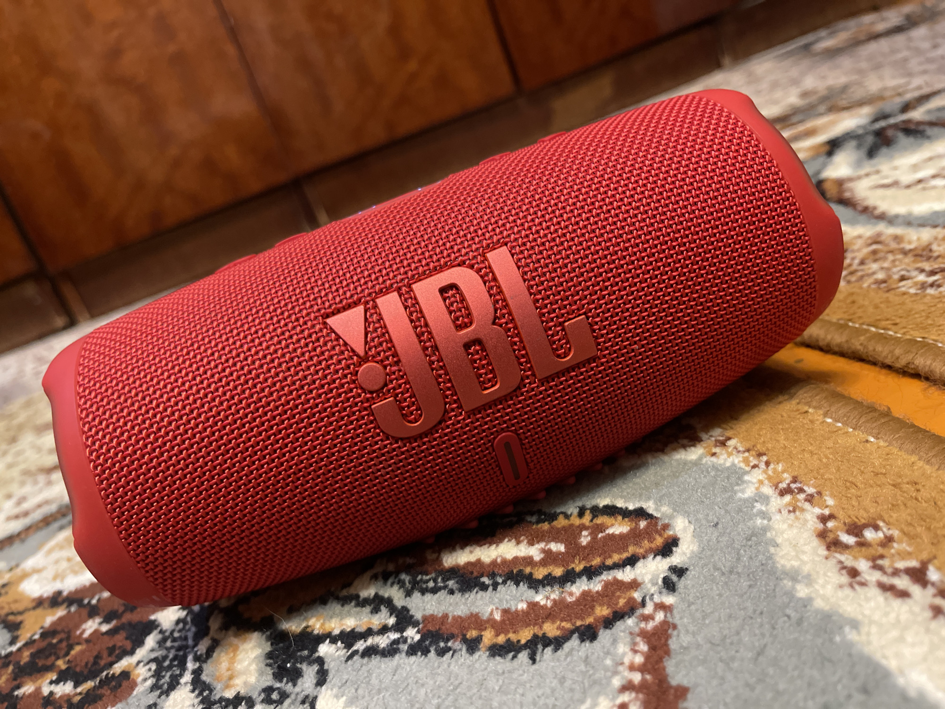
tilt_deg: -18.6
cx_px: 472
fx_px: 682
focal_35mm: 25
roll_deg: +20.4
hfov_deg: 69.4
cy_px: 354
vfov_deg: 54.9
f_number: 1.6
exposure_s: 1/33
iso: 500
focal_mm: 5.1
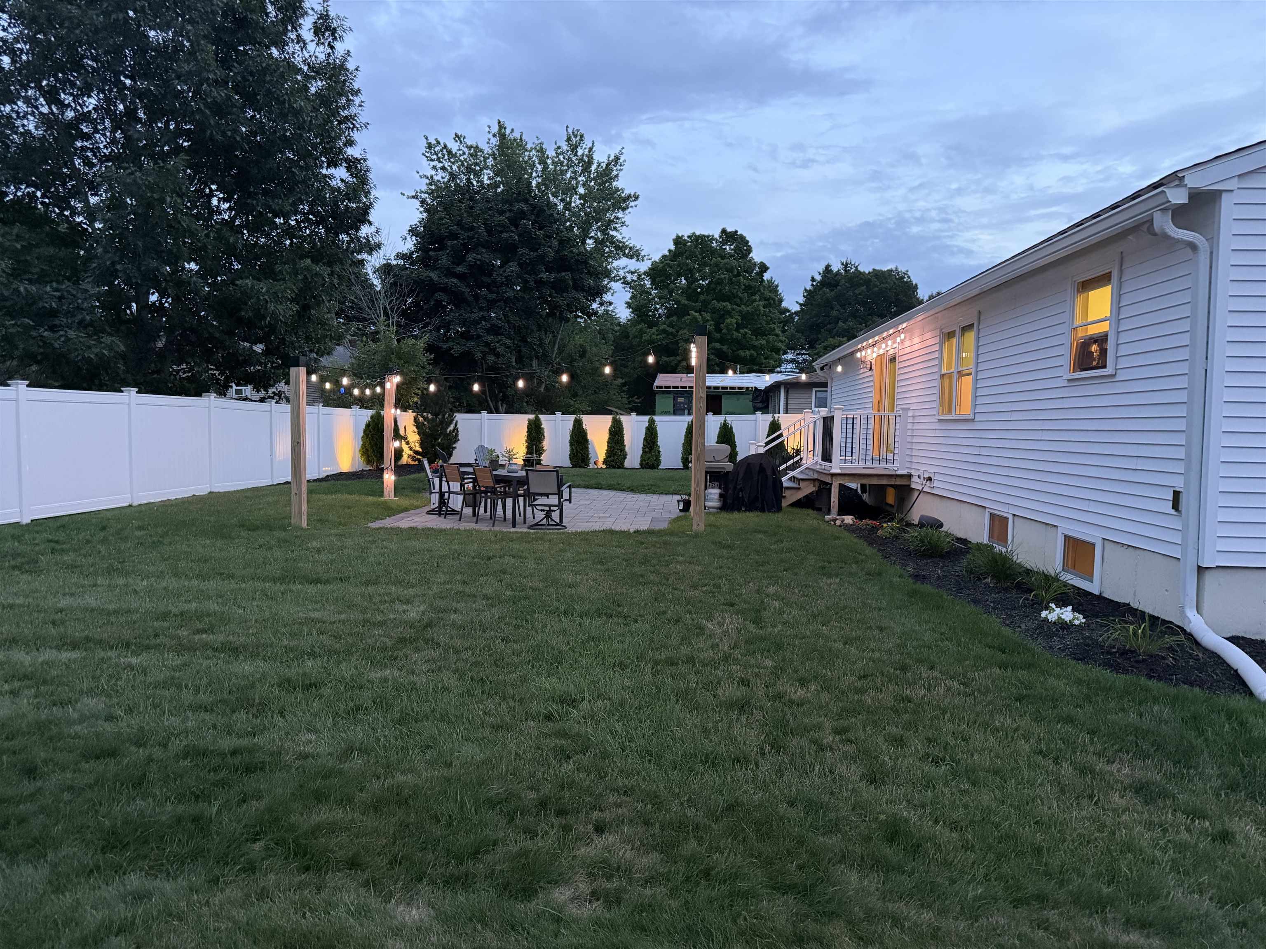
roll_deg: -0.5
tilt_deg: -3.9
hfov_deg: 71.6
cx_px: 633
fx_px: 878
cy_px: 474
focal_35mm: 24
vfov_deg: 56.8
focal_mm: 6.76
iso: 800
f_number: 1.78
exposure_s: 1/45
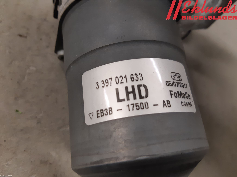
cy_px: 88
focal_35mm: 26
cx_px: 118
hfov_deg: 67.3
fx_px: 178
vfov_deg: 53.1
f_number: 1.7
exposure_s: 1/60
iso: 125
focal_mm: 3.93
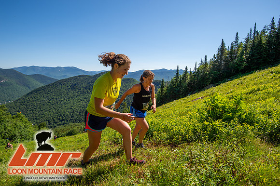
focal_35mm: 19
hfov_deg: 86.9
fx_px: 148
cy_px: 93
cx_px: 140
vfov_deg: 64.5
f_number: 5
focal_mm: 19
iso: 100
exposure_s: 1/640
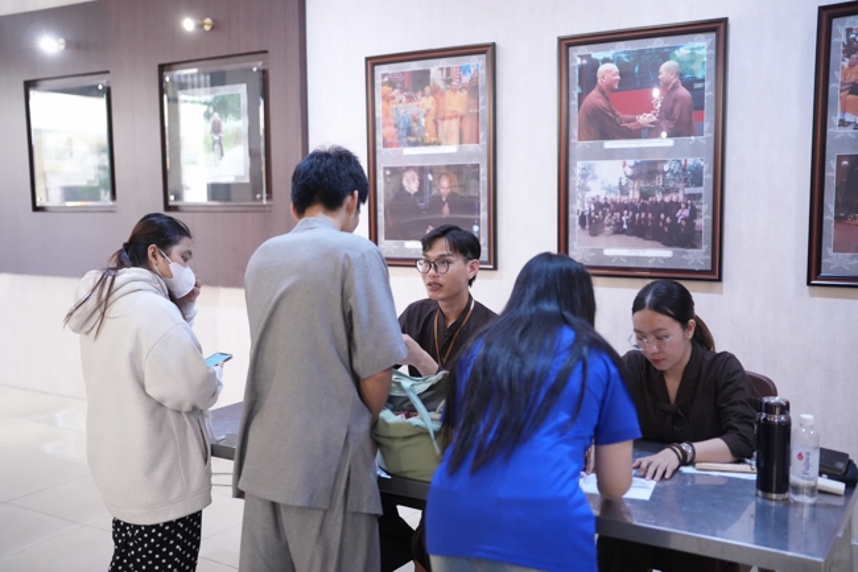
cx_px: 429
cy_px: 286
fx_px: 882
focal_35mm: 37
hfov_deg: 51.9
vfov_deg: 35.9
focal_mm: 37
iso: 6400
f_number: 2
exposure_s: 1/320
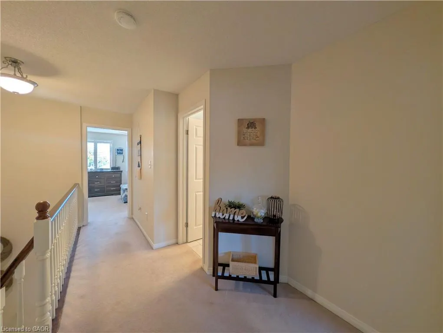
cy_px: 166
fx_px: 154
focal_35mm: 12
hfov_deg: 110.5
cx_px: 222
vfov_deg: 94.6
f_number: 1.7
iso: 79
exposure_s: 1/60
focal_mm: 2.02
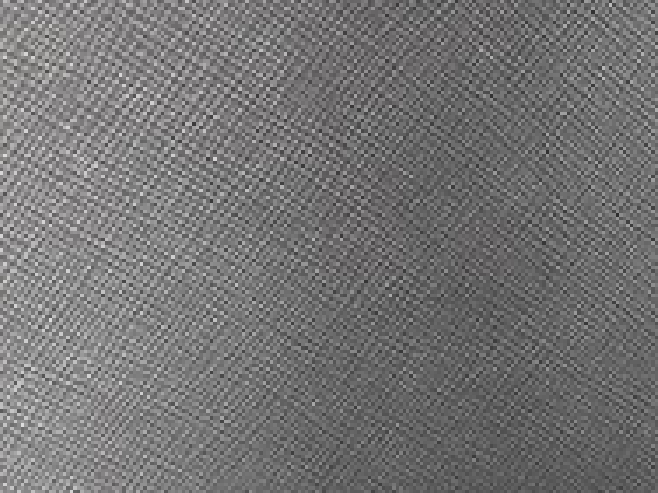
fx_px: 1806
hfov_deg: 17.5
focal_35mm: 95
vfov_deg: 14.2
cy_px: 806
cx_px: 1110
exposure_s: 1/100
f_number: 1.9
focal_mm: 3.6
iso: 64
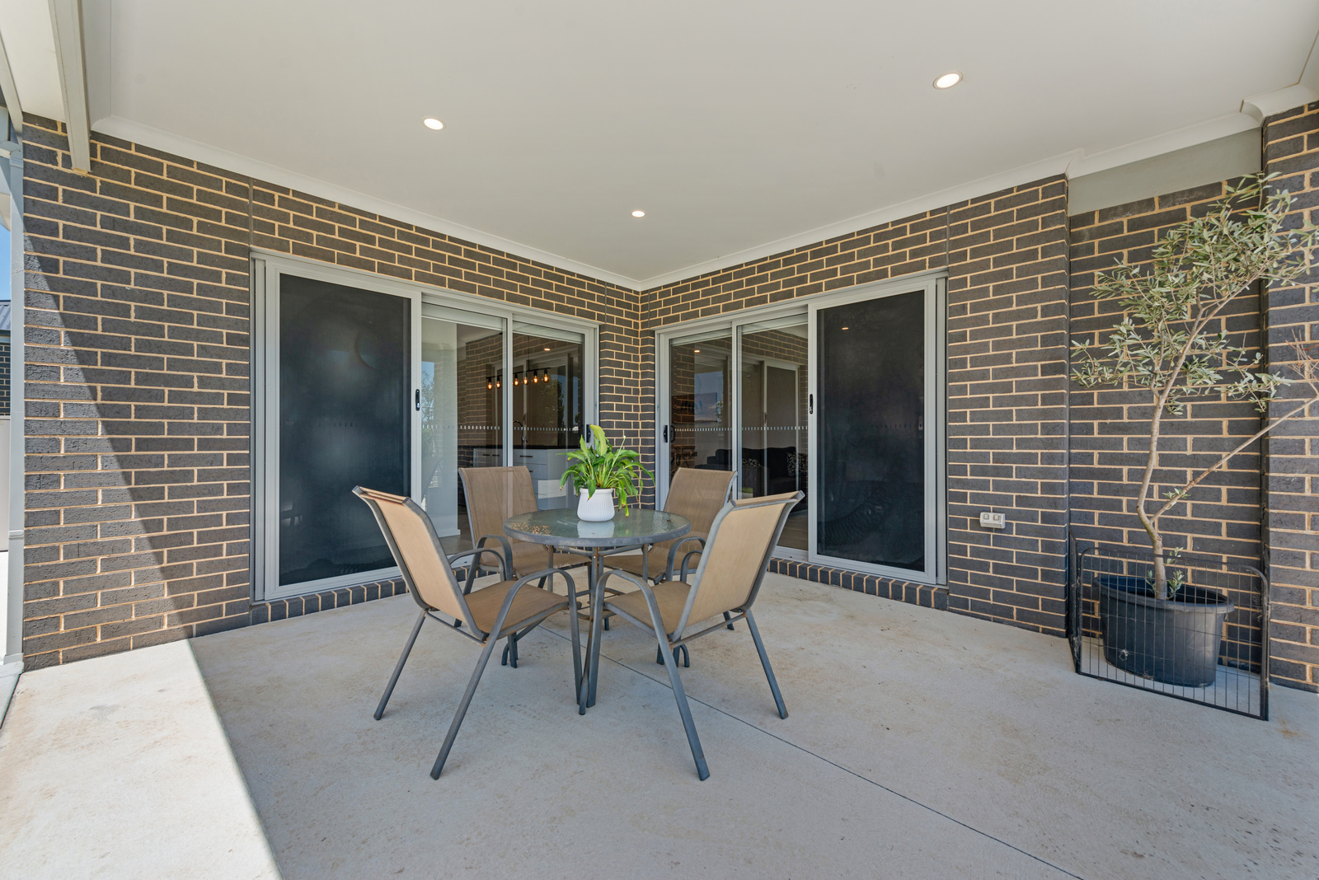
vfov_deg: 81.3
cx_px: 660
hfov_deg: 104.2
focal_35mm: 14
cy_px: 440
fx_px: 513
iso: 125
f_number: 8
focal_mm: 14
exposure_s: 1/125
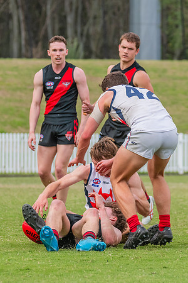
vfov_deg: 4.7
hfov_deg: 3.1
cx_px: 95
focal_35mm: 440
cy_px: 132
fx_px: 3444
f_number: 7.1
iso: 800
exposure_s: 1/1250
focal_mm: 210
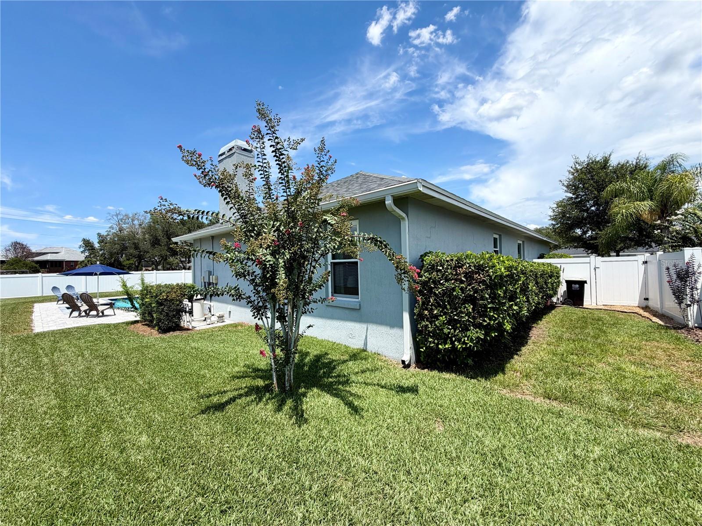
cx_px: 351
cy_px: 263
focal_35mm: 14
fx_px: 284
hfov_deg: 102.1
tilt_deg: -0.7
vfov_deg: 85.7
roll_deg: -1.0
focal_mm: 2.22
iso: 20
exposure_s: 1/820
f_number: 2.2
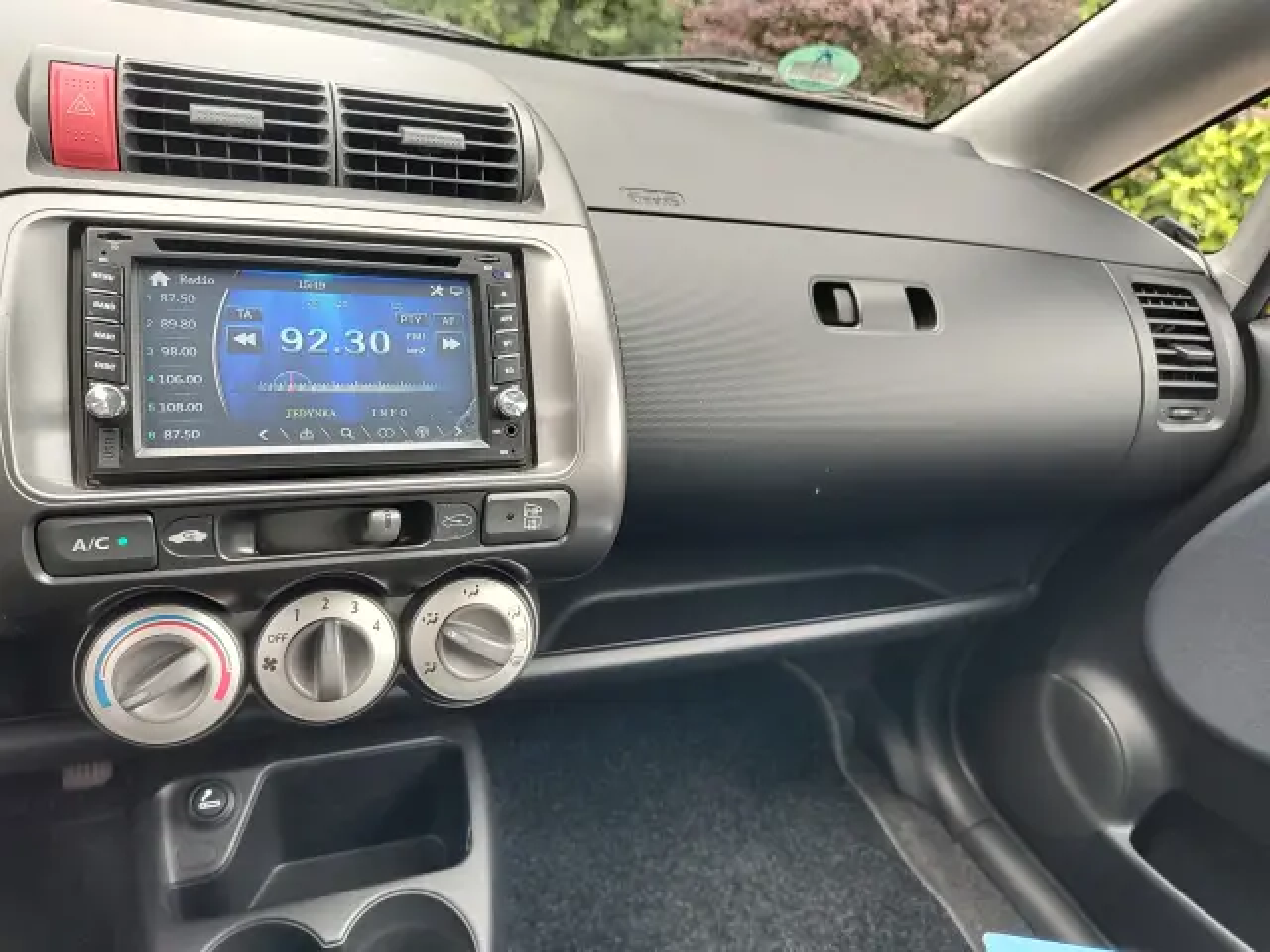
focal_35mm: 23
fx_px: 844
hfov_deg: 73.9
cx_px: 635
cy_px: 476
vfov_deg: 58.9
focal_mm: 5.56
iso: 105
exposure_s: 1/100
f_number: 1.8
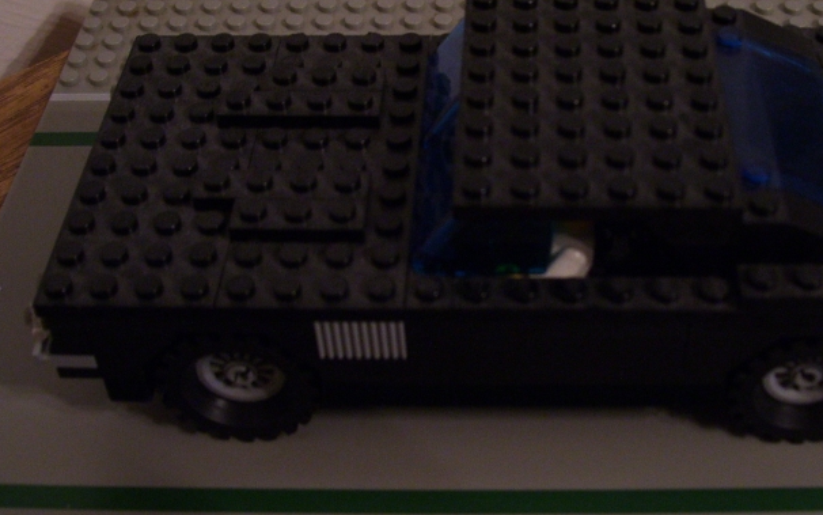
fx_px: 1234
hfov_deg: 36.6
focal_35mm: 55
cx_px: 534
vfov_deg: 23.6
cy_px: 258
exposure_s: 1/8
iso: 160
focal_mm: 6
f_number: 2.7
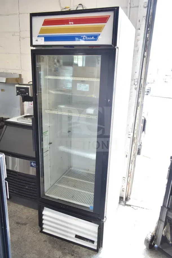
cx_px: 86
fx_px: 193
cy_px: 129
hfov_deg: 48.0
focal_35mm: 27
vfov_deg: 67.4
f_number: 3.5
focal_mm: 18
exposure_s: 1/50
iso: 200
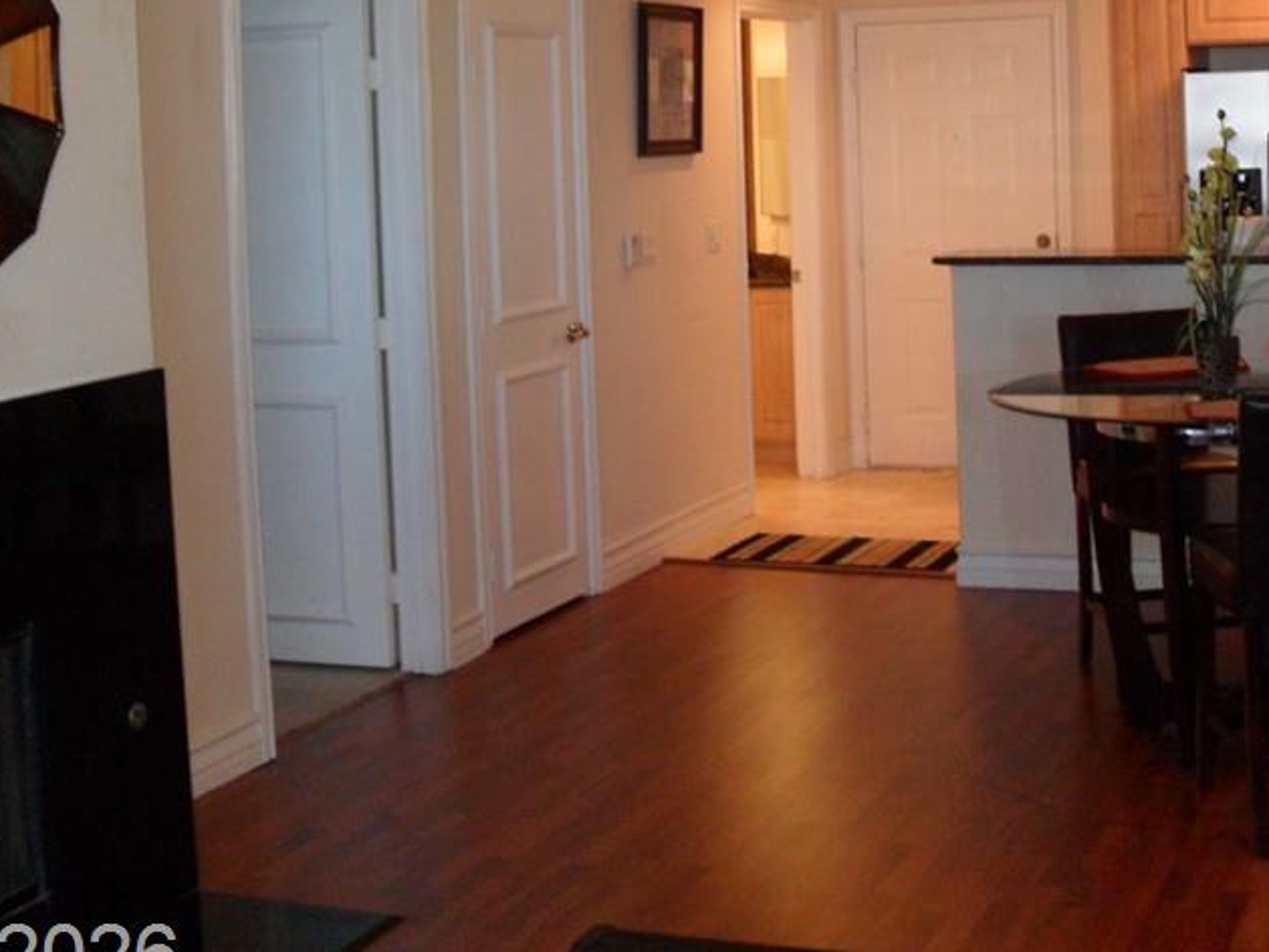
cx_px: 825
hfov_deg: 33.5
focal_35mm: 57
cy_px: 242
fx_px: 2090
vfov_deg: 25.4
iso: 200
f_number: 3
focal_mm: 6.3
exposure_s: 1/45
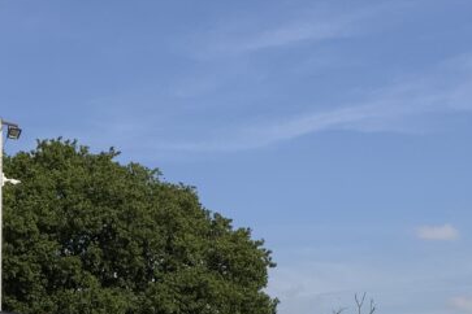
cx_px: 91
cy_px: 427
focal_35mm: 85
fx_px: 1114
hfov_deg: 23.5
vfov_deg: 15.2
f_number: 1.8
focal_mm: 3
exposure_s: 1/2538
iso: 16
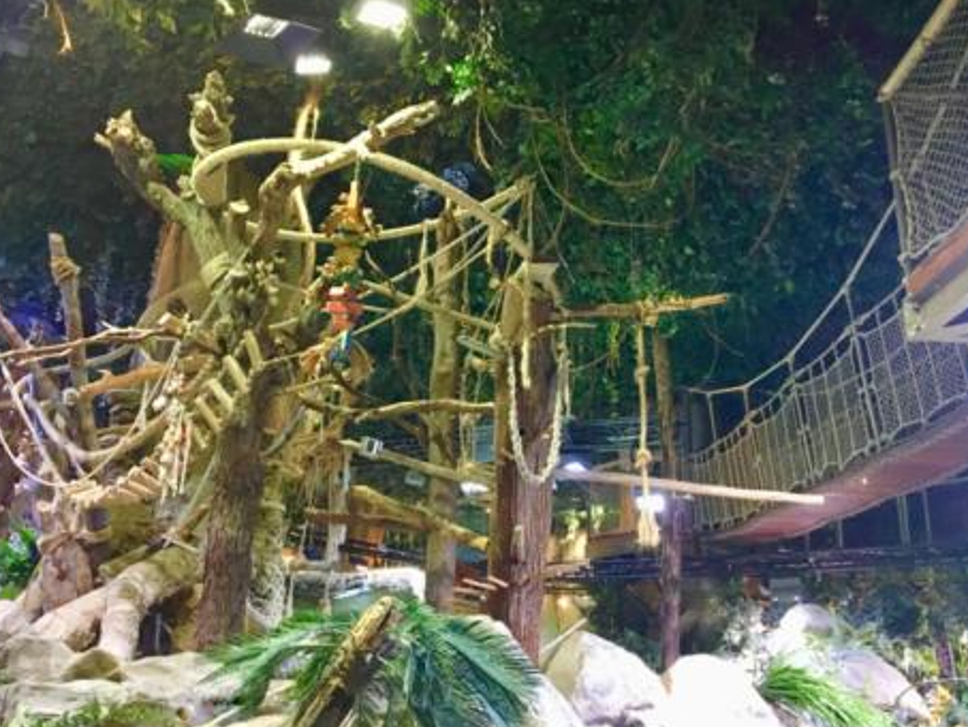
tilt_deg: +17.9
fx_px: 895
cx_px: 440
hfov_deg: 56.7
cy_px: 350
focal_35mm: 32
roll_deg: -3.8
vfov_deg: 44.2
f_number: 2.2
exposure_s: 1/17
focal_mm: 4.15
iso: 200
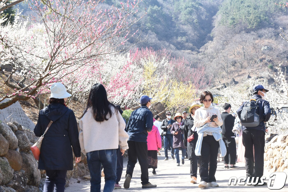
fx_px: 480
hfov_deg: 33.4
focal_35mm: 60
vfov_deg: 22.6
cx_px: 144
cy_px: 96
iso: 1000
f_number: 22
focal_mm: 60
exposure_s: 1/60
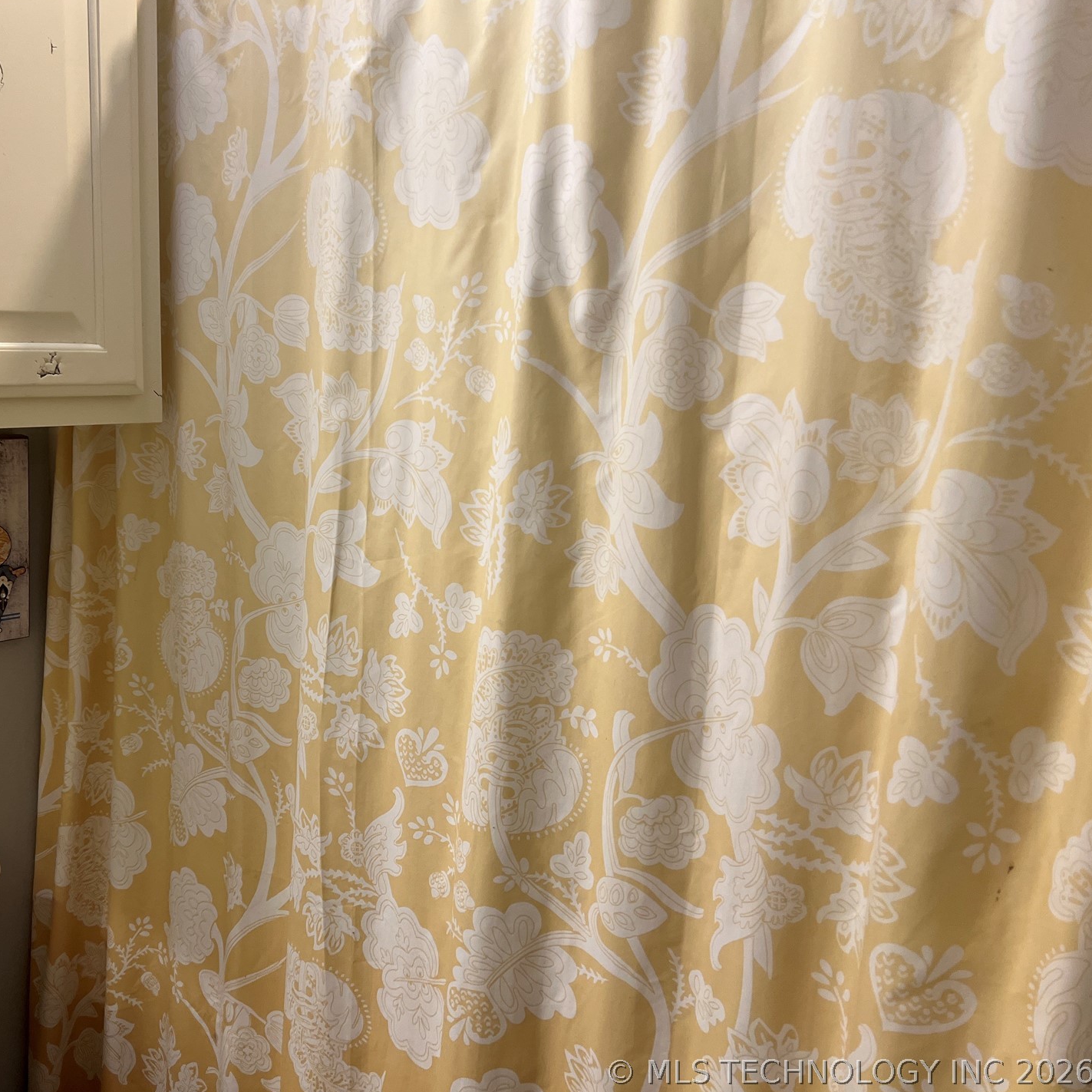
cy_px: 545
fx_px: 1106
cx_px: 365
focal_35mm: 31
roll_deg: -1.4
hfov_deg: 51.6
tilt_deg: -11.7
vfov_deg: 52.5
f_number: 1.5
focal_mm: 5.7
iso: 125
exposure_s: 1/120
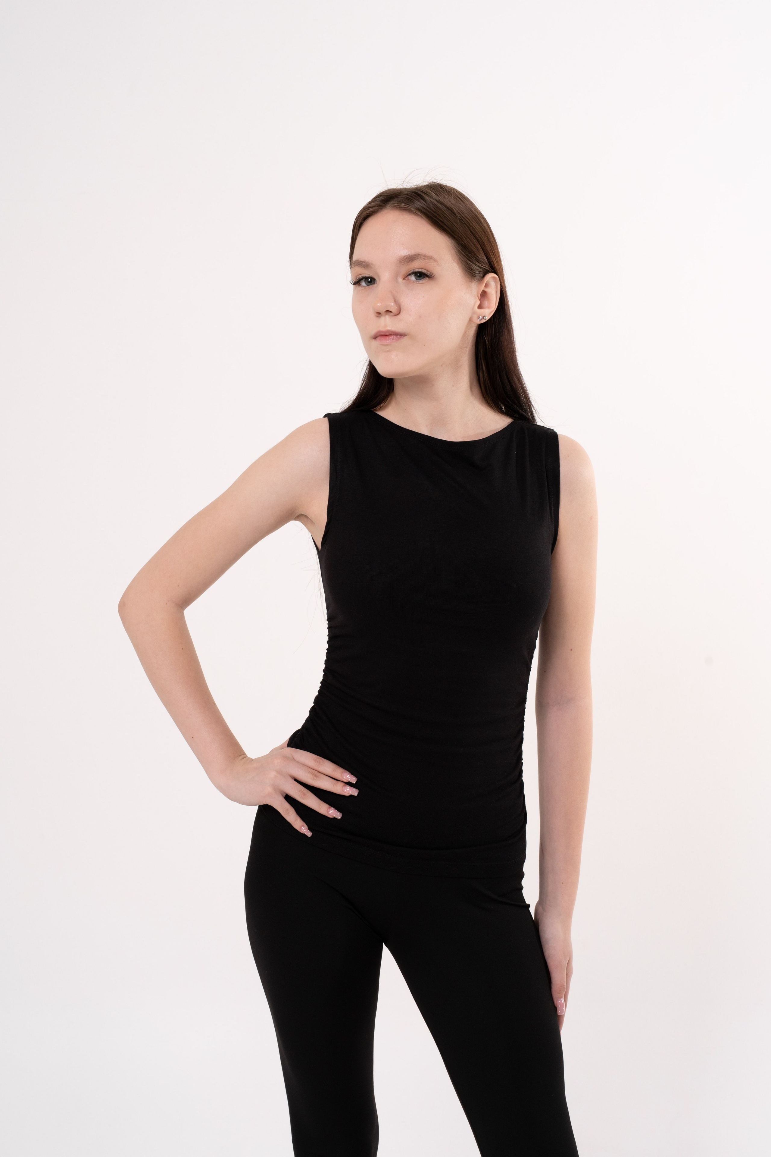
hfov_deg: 18.2
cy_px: 578
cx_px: 386
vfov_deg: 27.0
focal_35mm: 75
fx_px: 2409
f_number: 10
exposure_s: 1/125
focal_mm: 75
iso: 100
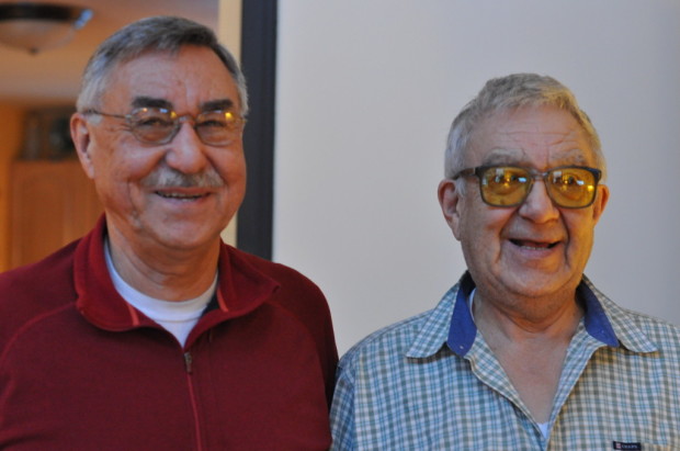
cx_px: 340
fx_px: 1414
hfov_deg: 27.0
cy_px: 226
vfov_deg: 18.1
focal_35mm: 75
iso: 1600
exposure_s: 1/25
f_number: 2.5
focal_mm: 50
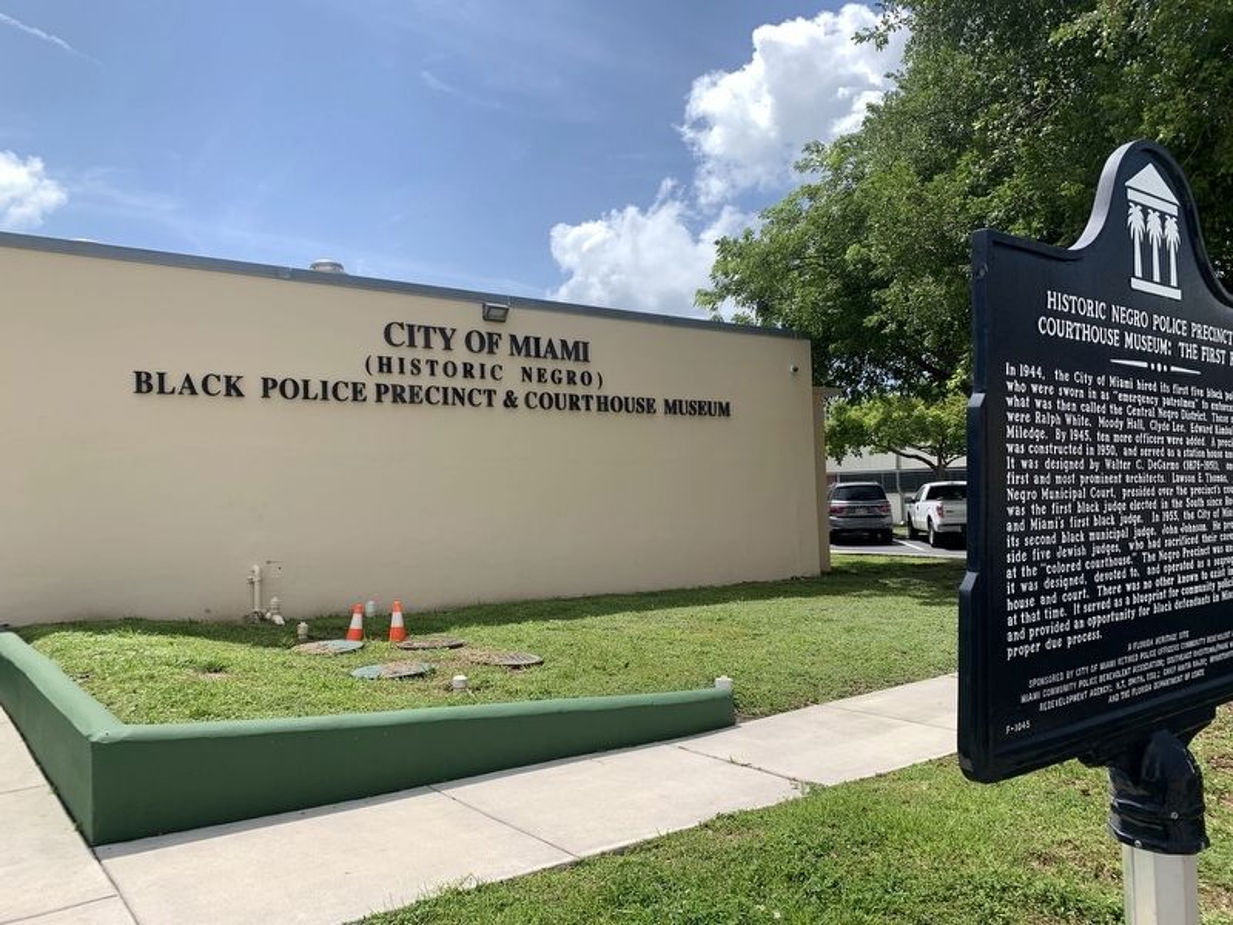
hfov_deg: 67.3
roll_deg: +2.8
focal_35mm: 26
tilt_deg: +1.2
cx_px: 616
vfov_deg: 53.1
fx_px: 926
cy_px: 462
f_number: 1.8
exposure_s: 1/2611
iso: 25
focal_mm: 4.25
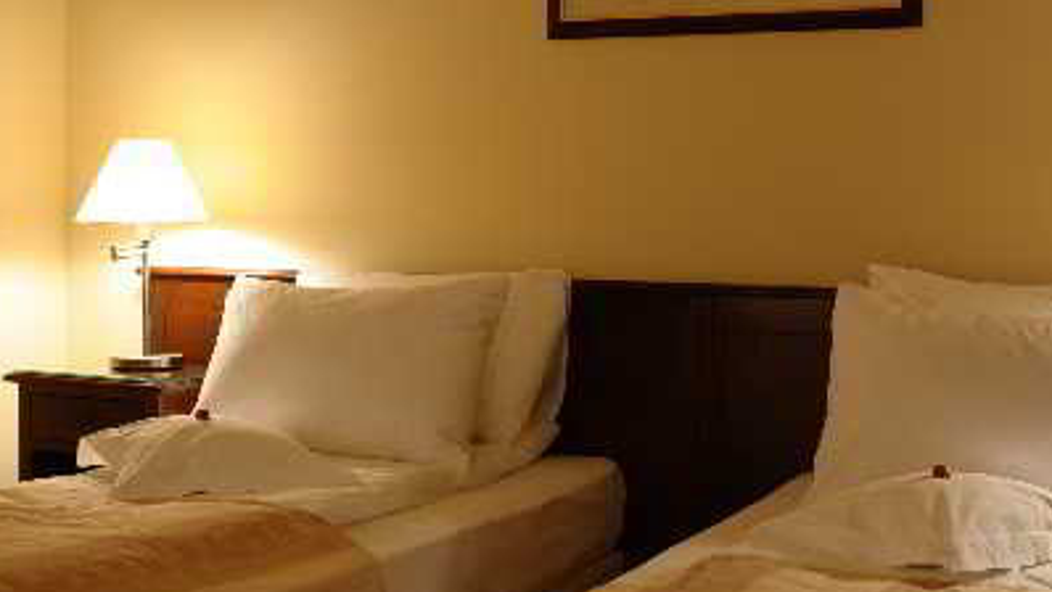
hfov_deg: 34.3
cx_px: 563
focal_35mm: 61
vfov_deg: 19.7
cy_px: 278
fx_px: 1702
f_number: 8
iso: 800
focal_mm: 29
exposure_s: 1/4
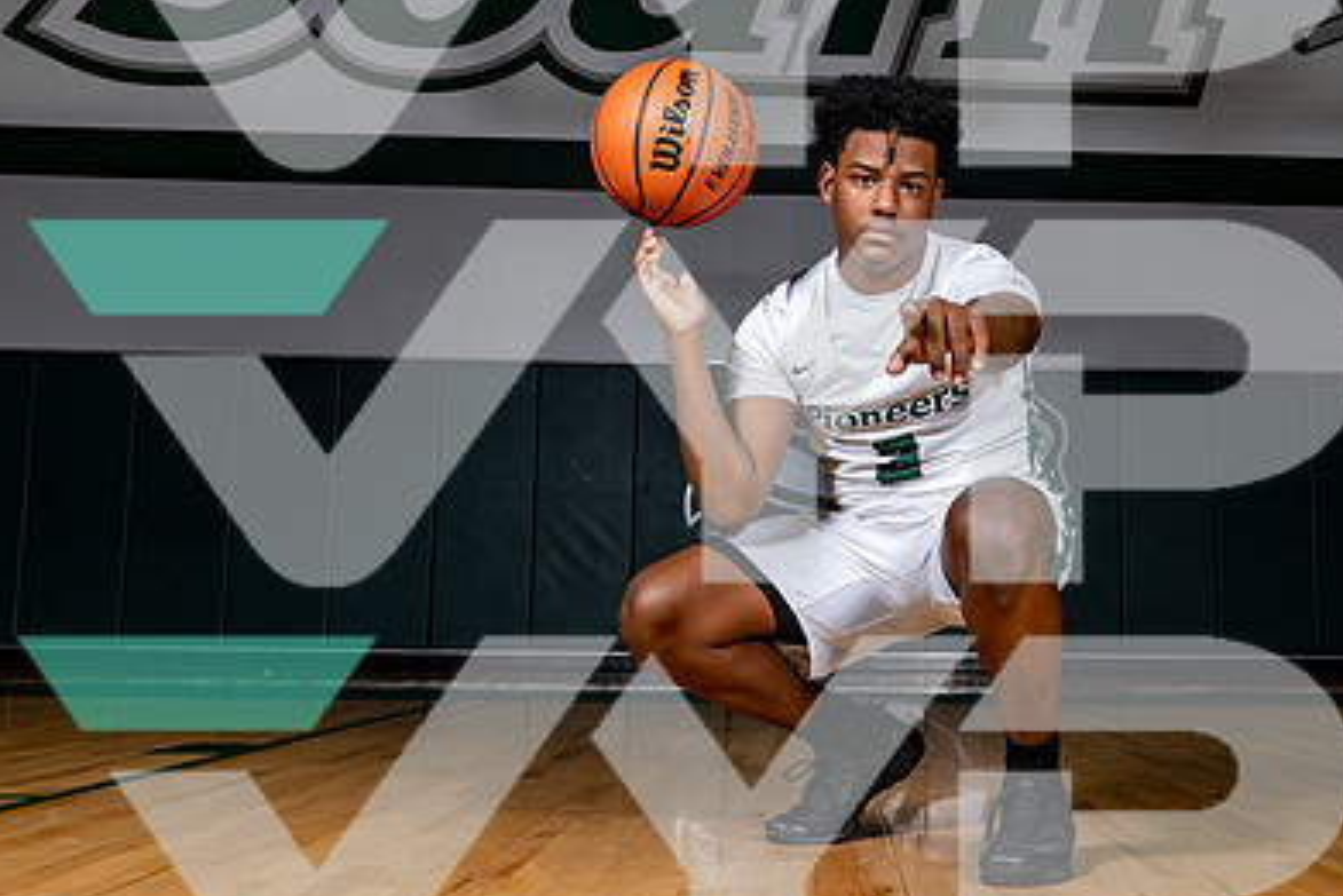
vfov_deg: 31.2
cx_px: 903
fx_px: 1605
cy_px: 403
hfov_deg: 44.7
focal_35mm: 43
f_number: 6.3
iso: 250
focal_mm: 29
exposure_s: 1/125
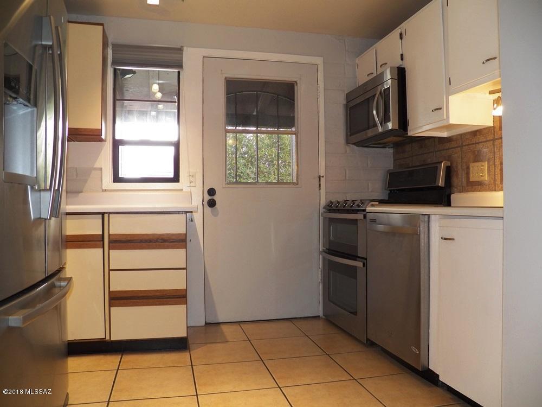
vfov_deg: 49.7
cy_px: 204
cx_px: 271
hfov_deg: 63.4
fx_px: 438
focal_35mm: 28
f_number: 2.8
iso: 125
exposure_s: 1/60
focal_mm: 4.9
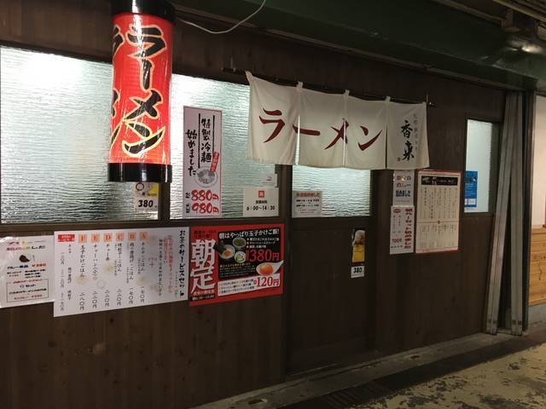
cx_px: 273
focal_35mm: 29
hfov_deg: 61.7
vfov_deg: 48.2
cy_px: 204
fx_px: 457
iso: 100
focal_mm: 4.15
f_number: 2.2
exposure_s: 1/30
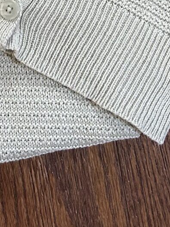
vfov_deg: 17.1
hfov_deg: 14.2
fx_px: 662
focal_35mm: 101
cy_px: -136
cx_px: -28
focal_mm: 5.7
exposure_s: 1/60
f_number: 1.5
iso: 320
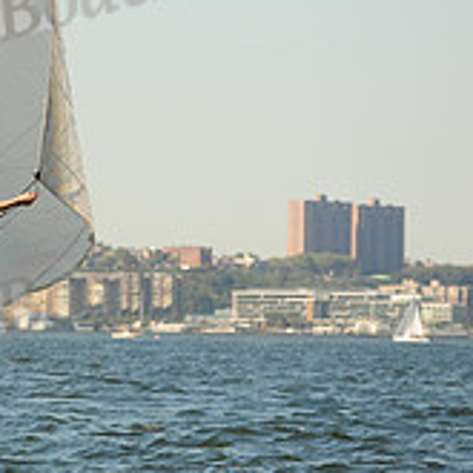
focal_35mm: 274
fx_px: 4236
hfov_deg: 6.3
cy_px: 204
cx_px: -330
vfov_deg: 6.4
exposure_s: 1/1250
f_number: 4
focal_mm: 92
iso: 320
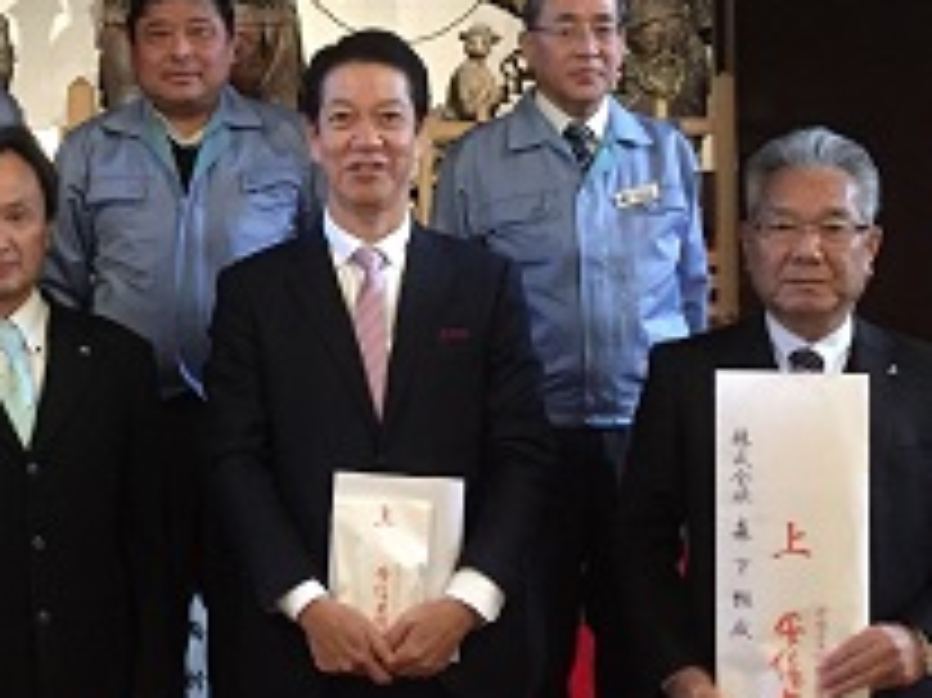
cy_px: 236
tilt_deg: +2.0
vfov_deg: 20.9
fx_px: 1884
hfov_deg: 26.9
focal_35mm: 70
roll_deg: +0.5
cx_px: 113
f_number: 2.2
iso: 250
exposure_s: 1/15
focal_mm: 4.15
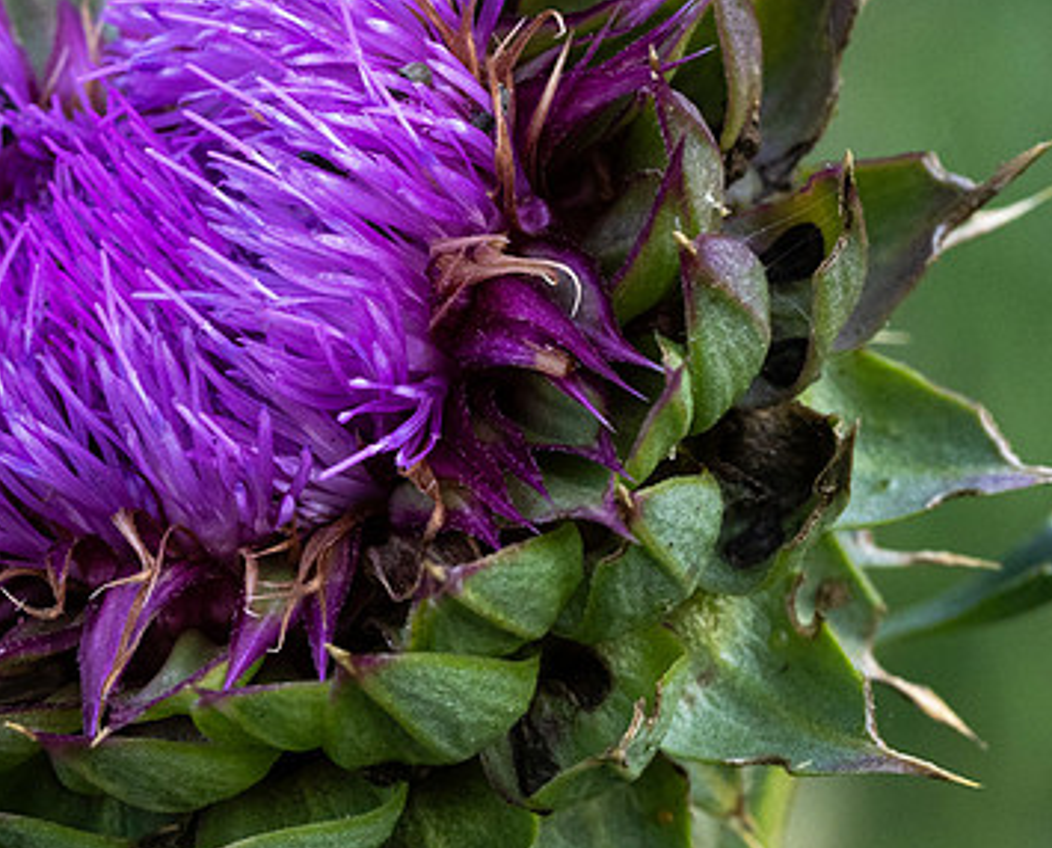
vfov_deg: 7.9
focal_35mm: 197
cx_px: 230
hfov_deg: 9.8
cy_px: 246
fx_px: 6151
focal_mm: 60
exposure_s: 1/125
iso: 640
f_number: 9
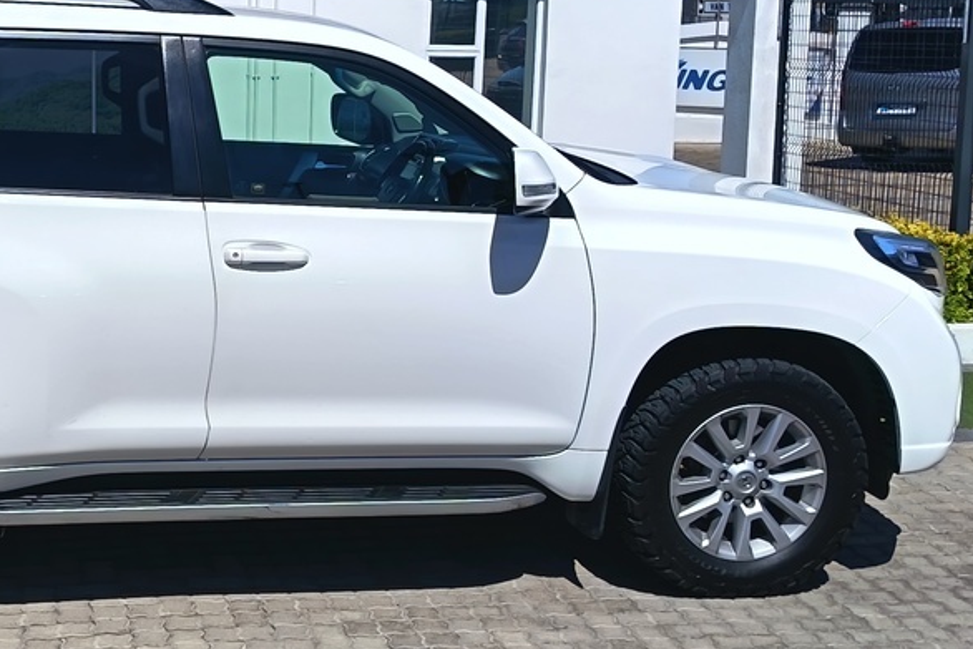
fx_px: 1622
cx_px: 169
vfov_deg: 22.6
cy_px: 241
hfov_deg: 32.3
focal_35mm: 60
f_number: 1.75
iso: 100
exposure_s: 1/1661
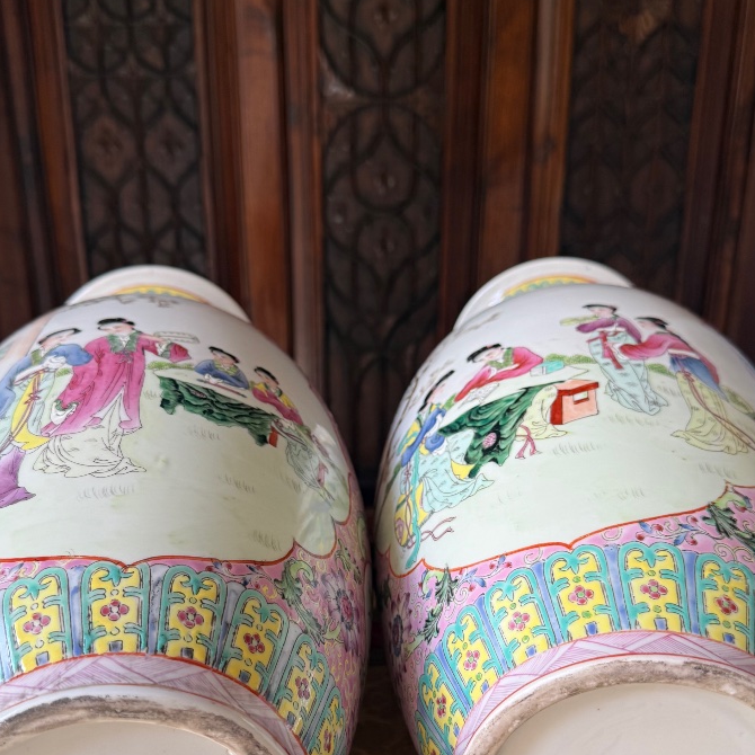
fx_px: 938
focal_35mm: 38
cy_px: 450
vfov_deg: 43.7
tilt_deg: -20.1
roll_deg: +1.0
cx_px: 358
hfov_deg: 43.8
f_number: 1.78
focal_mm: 6.76
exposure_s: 1/121
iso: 80
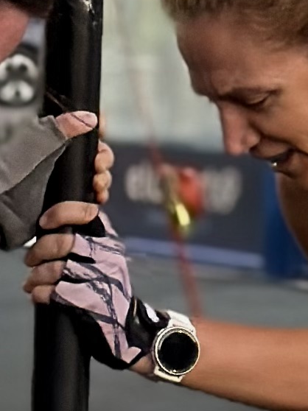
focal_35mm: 347
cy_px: 473
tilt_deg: -7.1
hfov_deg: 4.3
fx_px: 4120
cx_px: 41
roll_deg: -2.0
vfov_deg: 5.7
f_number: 1.78
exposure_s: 1/101
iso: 800
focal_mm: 6.76
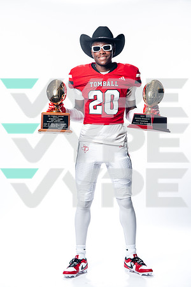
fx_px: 700
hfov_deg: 15.5
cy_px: 144
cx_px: 96
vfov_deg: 23.1
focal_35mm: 88
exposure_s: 1/250
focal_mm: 88
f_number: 5.6
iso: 100
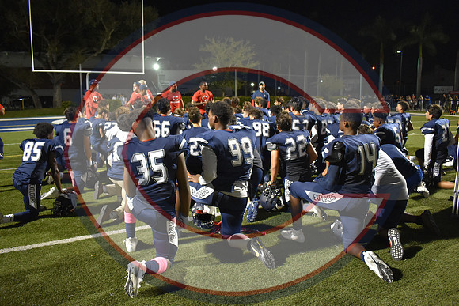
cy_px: 153
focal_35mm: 30
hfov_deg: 61.9
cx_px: 230
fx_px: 383
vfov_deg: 43.6
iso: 2000
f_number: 3.5
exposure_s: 1/60
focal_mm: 20
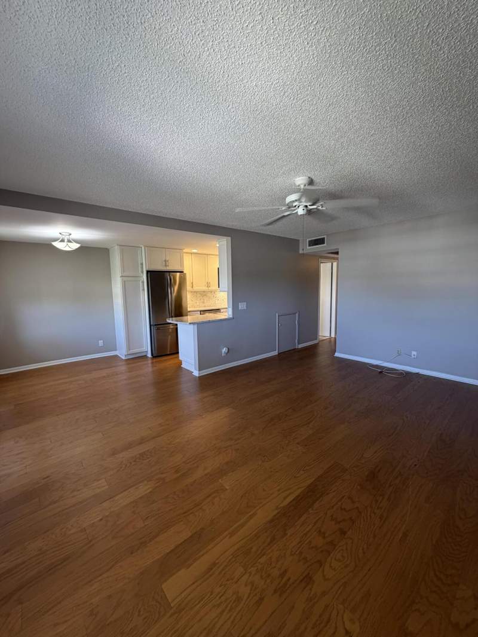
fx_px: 258
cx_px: 239
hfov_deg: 85.7
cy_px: 318
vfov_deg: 102.1
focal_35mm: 14
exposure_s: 1/60
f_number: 2.2
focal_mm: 2.22
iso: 250
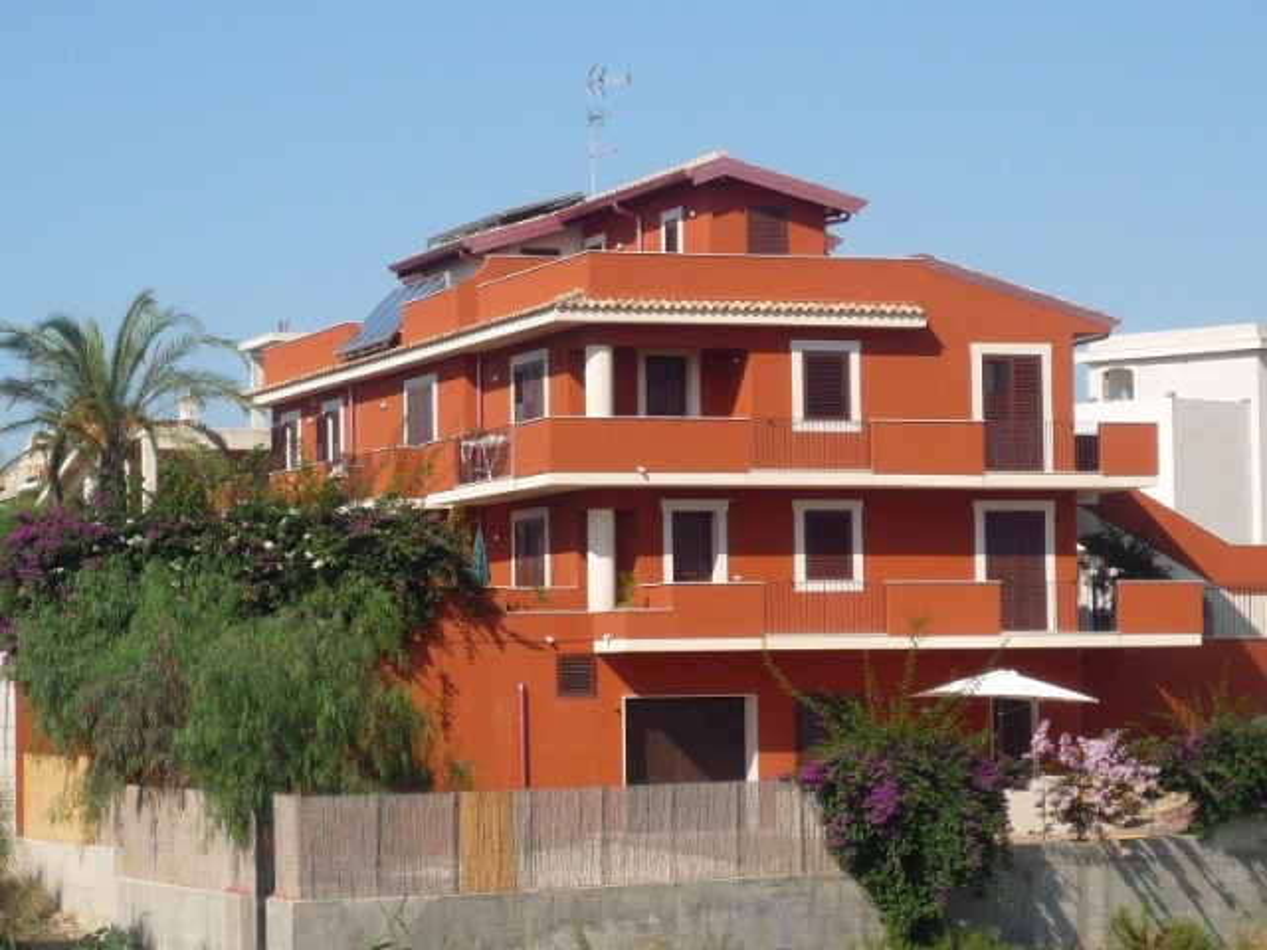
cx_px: 634
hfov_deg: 17.1
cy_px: 475
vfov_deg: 12.9
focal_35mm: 115
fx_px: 4209
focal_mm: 11.3
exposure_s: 1/640
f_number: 4.9
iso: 100
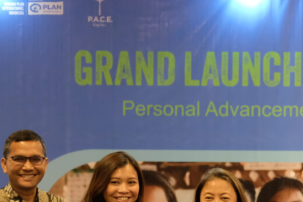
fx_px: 1162
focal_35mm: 138
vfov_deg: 9.9
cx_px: 333
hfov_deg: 14.5
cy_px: 202
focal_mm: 35
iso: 4000
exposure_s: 1/125
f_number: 2
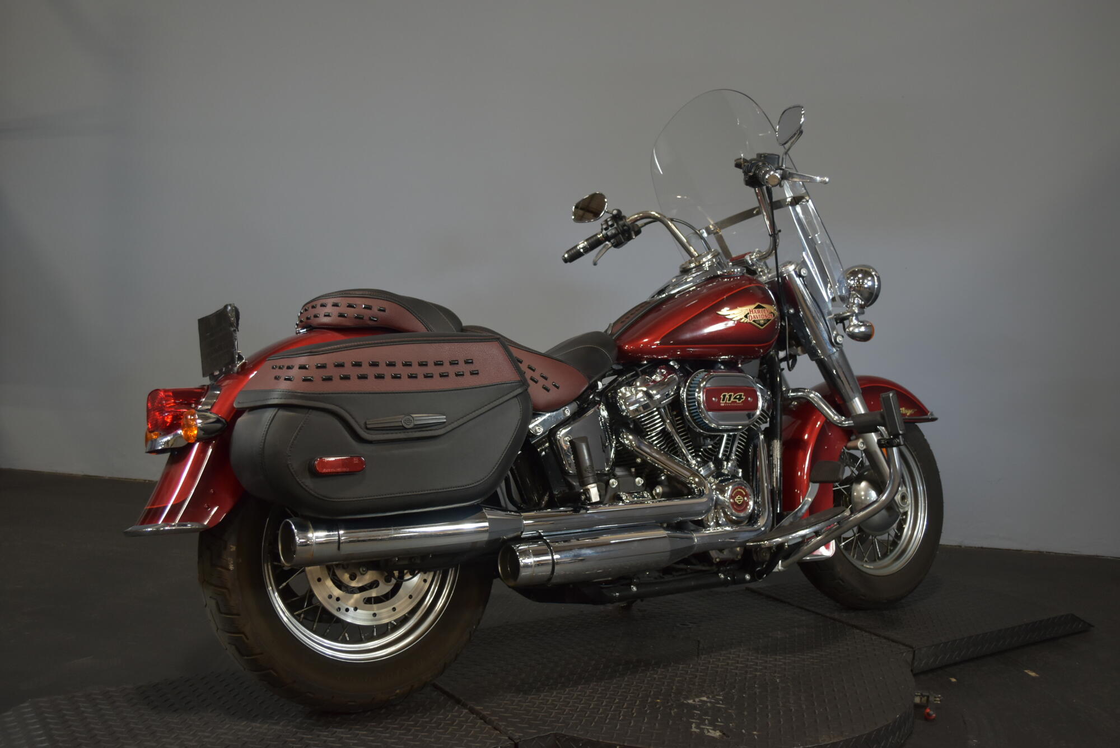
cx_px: 560
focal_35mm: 33
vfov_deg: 40.0
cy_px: 374
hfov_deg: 57.2
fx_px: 1027
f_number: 4
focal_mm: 22
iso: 560
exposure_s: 1/30
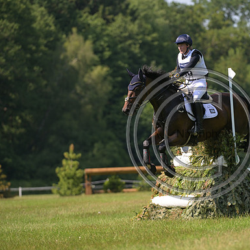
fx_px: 2933
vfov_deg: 4.9
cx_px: 186
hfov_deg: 4.9
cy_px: 125
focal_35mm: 359
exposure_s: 1/1250
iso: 320
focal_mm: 280
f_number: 5
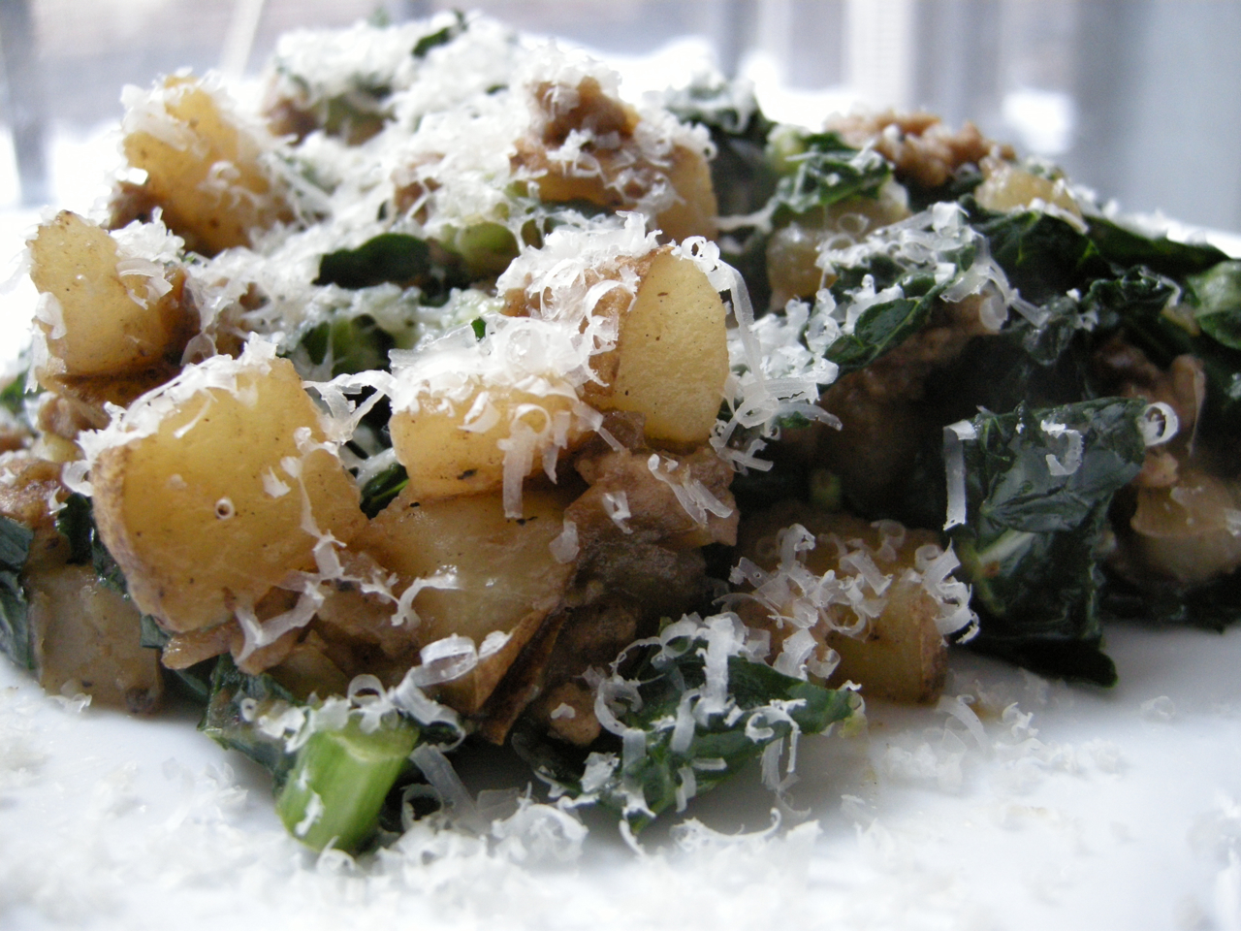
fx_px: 1255
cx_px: 620
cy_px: 466
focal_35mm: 35
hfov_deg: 52.6
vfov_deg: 40.7
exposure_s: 1/37.7
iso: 400
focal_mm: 7.5
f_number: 2.7
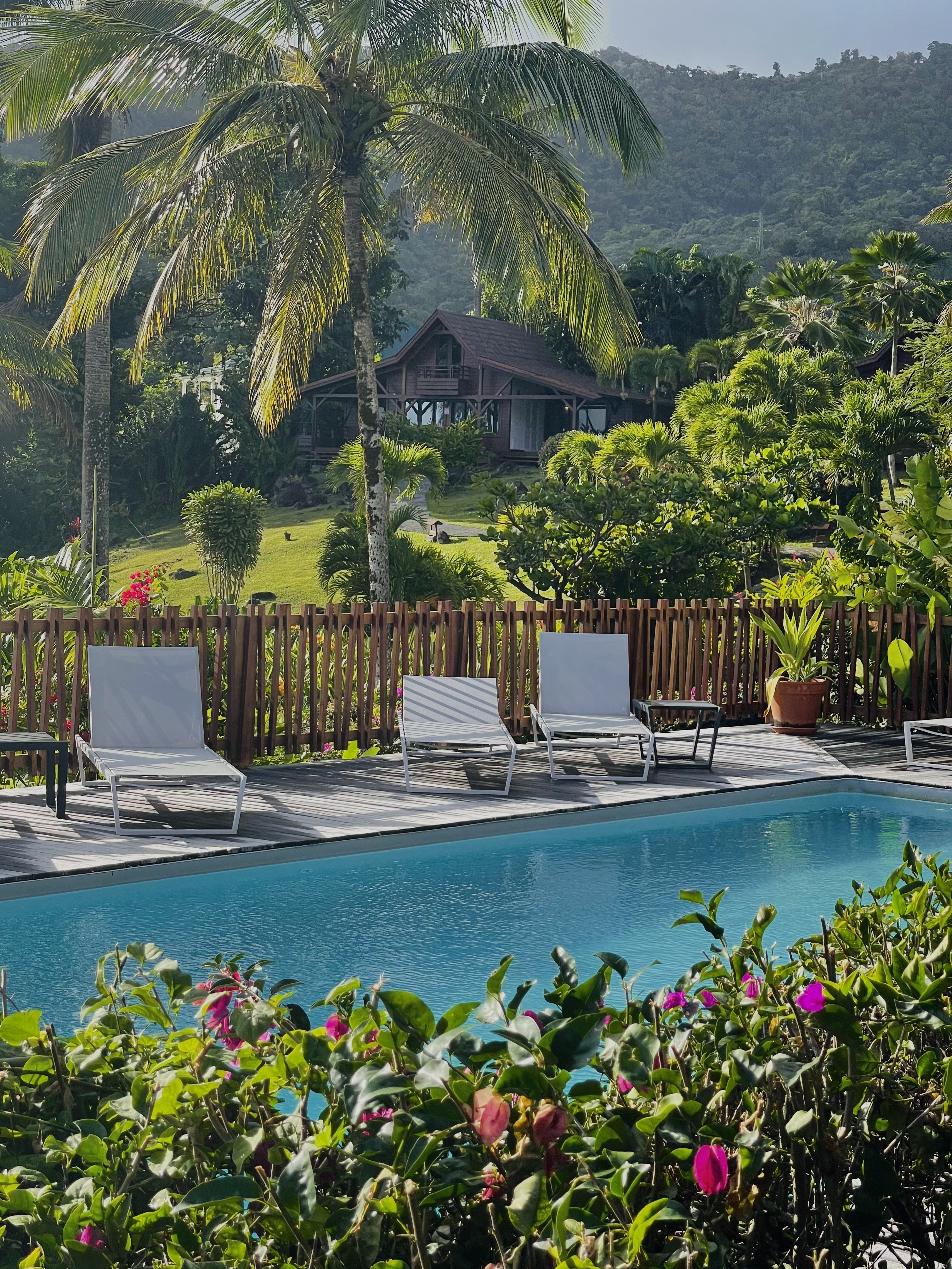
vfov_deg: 30.3
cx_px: 476
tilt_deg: -2.7
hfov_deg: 22.9
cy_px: 634
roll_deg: -1.6
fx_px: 2347
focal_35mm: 64
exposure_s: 1/612
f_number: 2.2
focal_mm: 7.5
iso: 20
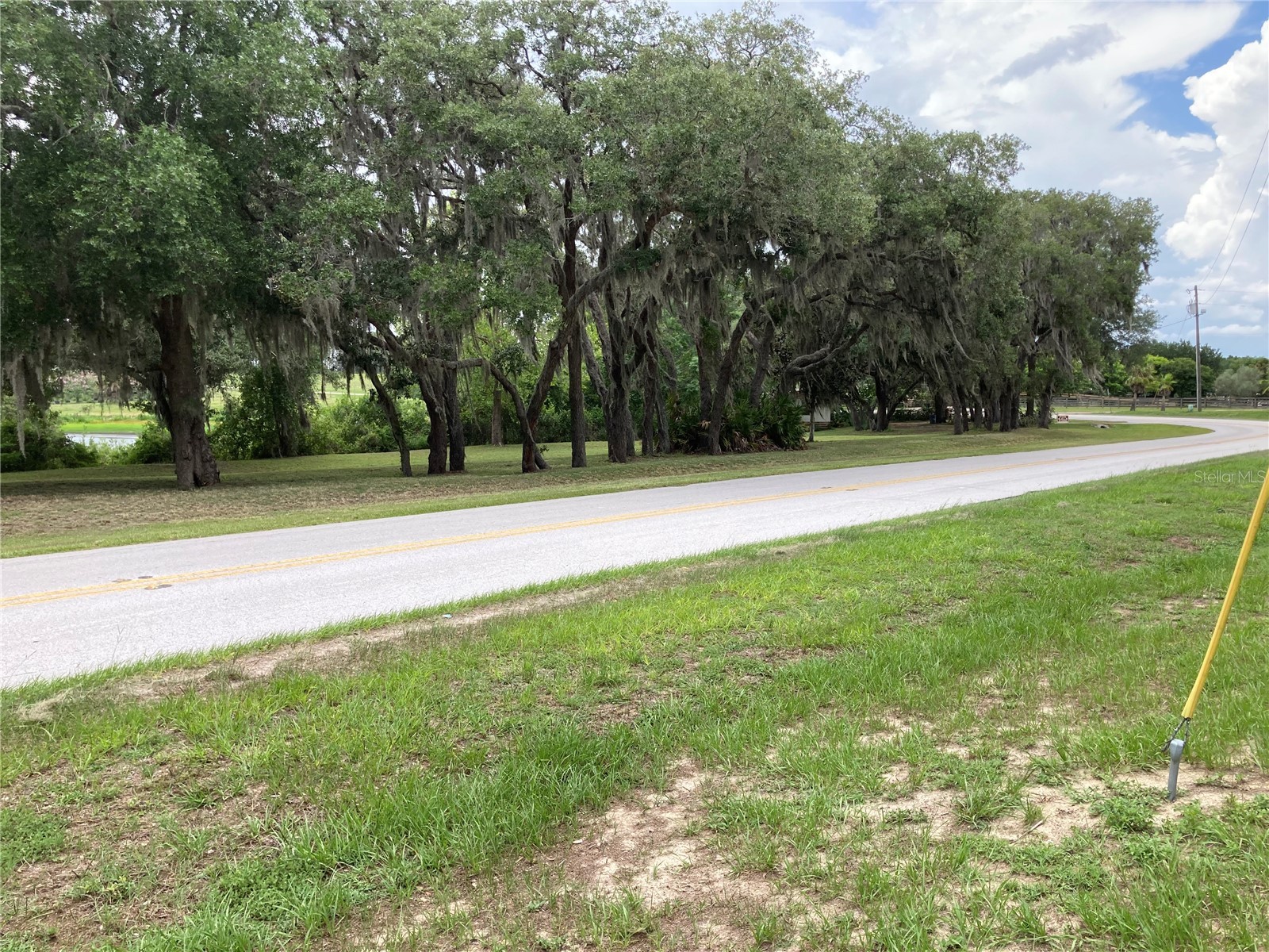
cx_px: 634
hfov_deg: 63.4
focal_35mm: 28
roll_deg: -0.9
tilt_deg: -4.8
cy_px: 476
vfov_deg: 49.7
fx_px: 1026
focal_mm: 3.99
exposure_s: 1/676
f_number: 1.8
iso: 20
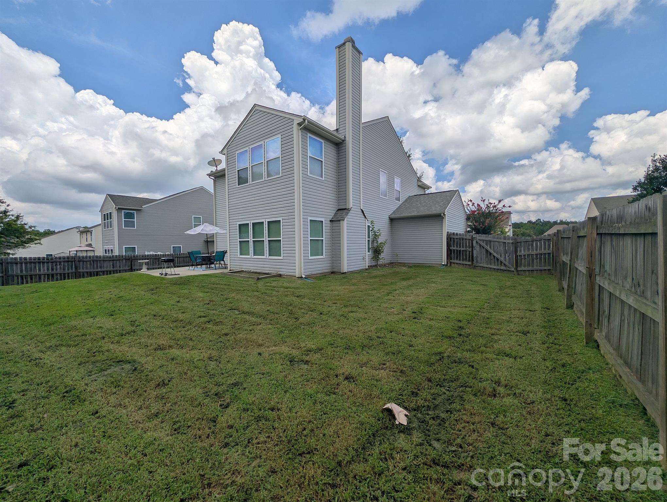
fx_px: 232
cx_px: 334
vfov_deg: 94.6
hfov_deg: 110.5
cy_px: 251
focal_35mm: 12
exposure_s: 1/5747
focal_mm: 2.02
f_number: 1.7
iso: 49
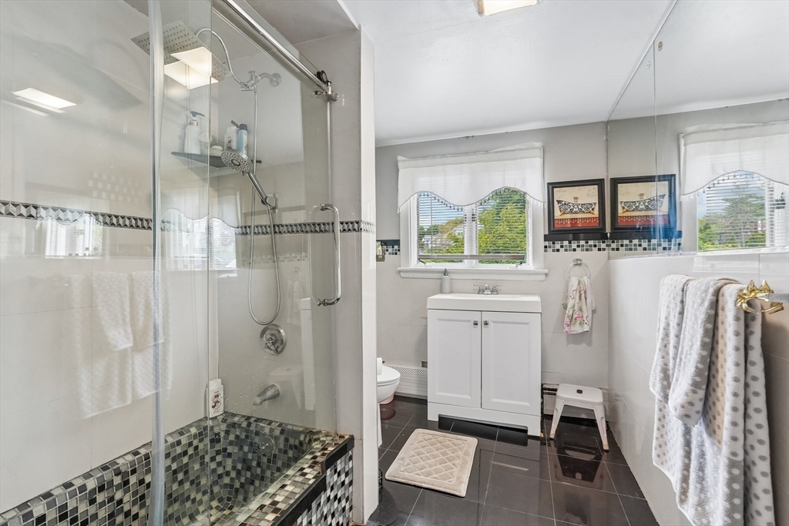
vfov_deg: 73.8
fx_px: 351
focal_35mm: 16
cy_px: 263
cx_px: 394
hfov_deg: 96.7
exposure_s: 1/30
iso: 1000
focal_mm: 16
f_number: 9
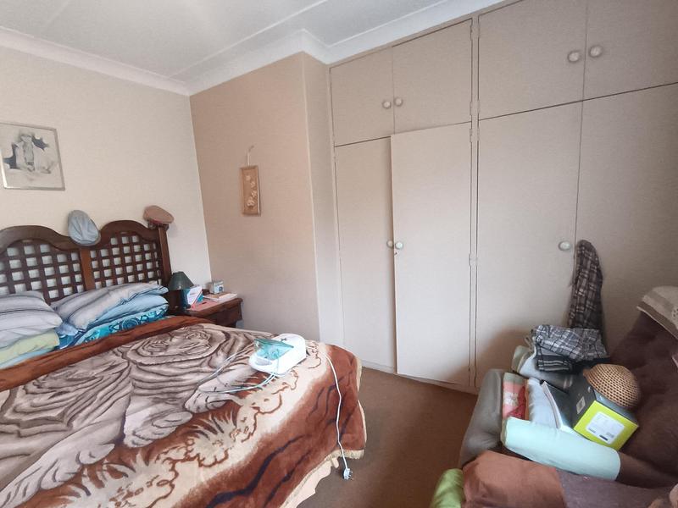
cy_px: 254
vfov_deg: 74.7
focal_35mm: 17
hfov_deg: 91.0
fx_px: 333
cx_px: 339
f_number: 2.2
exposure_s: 1/25
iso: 1059
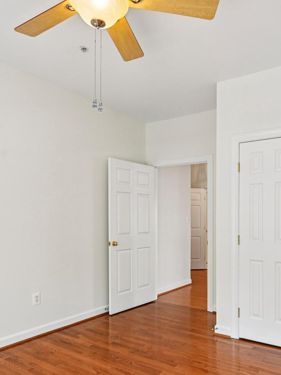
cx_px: 157
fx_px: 303
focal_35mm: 28
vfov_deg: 63.1
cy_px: 218
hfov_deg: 49.6
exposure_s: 1/15
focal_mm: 14
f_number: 8
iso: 140
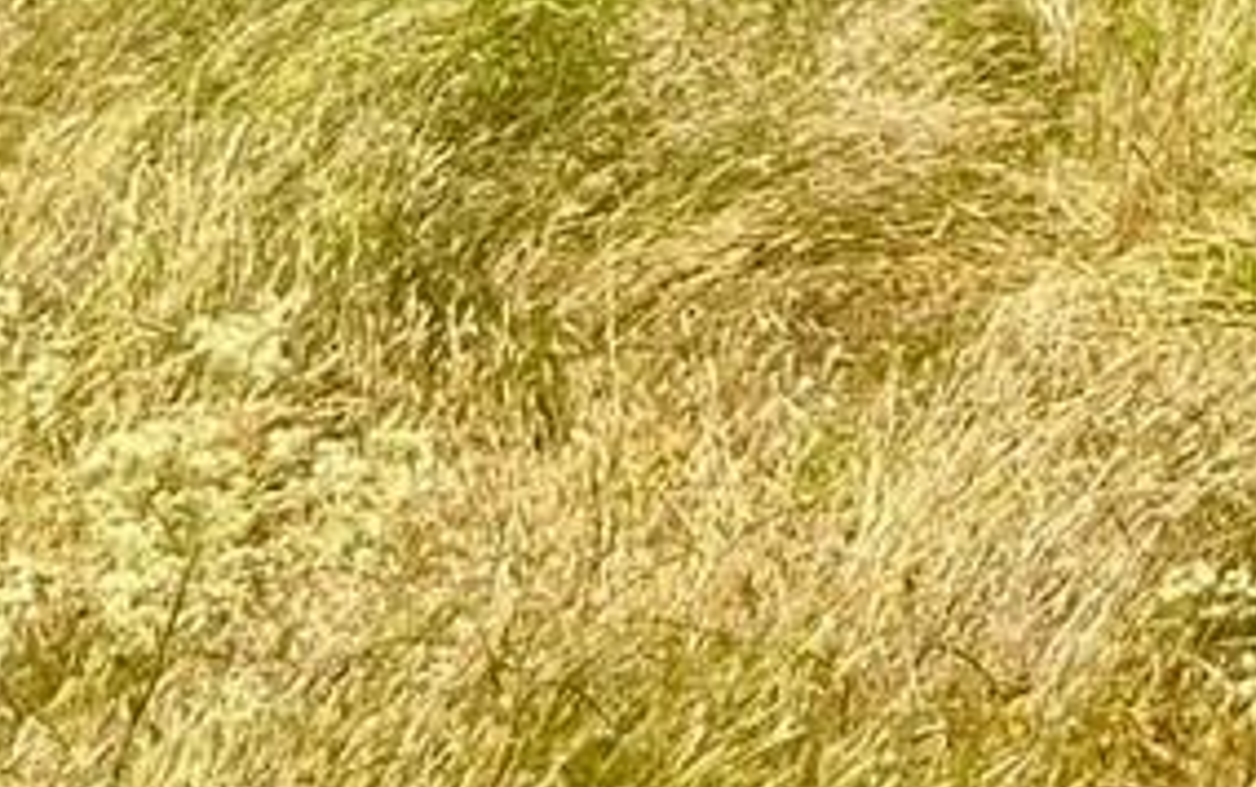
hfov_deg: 15.9
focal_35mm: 124
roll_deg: +2.0
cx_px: 1663
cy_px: -1176
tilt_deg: -1.9
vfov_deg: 9.3
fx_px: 4248
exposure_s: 1/2899
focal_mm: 5.1
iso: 50
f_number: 1.6
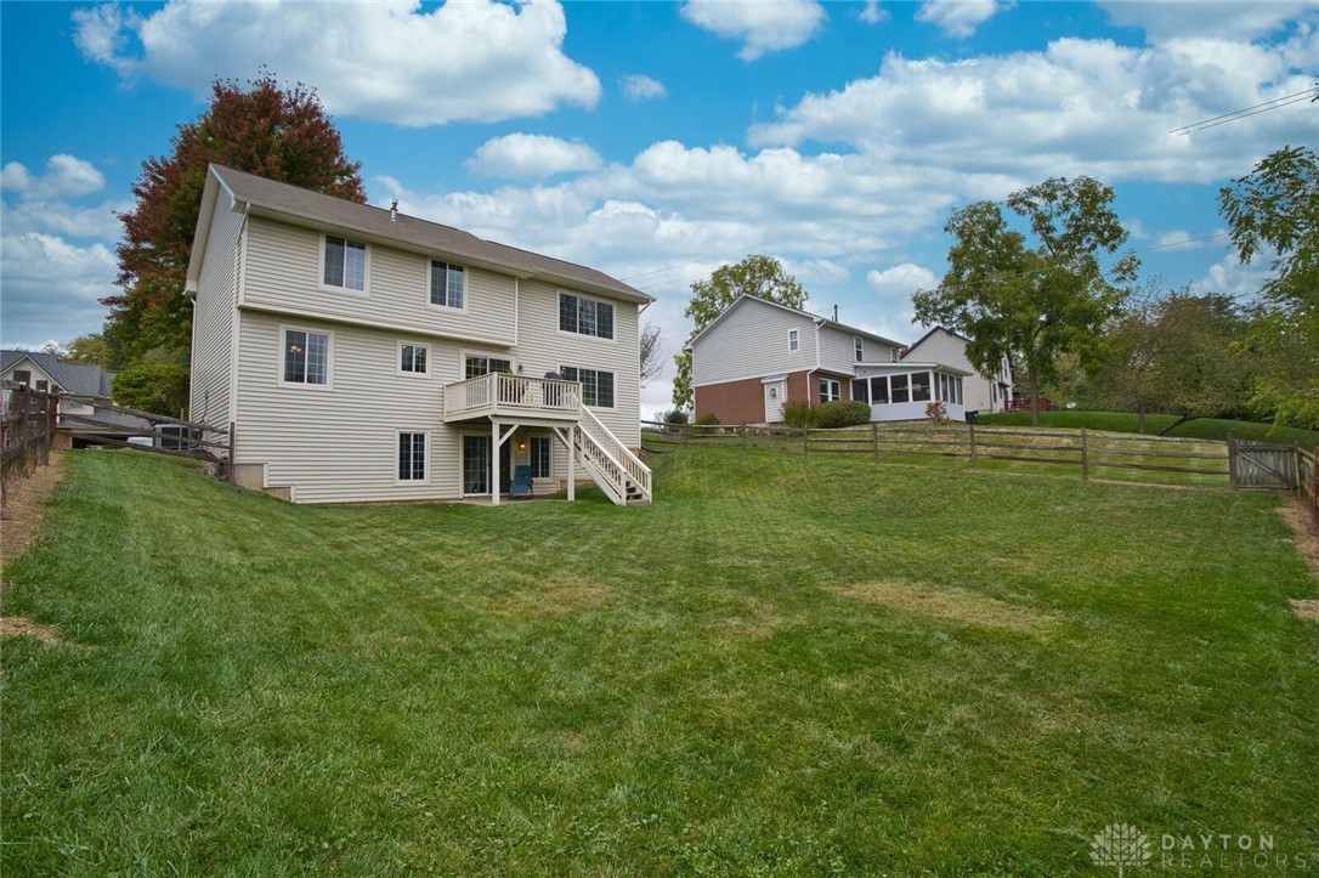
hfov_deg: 96.8
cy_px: 439
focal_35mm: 16
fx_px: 586
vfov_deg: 73.7
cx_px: 660
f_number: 10
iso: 100
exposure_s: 1/50
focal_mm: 16
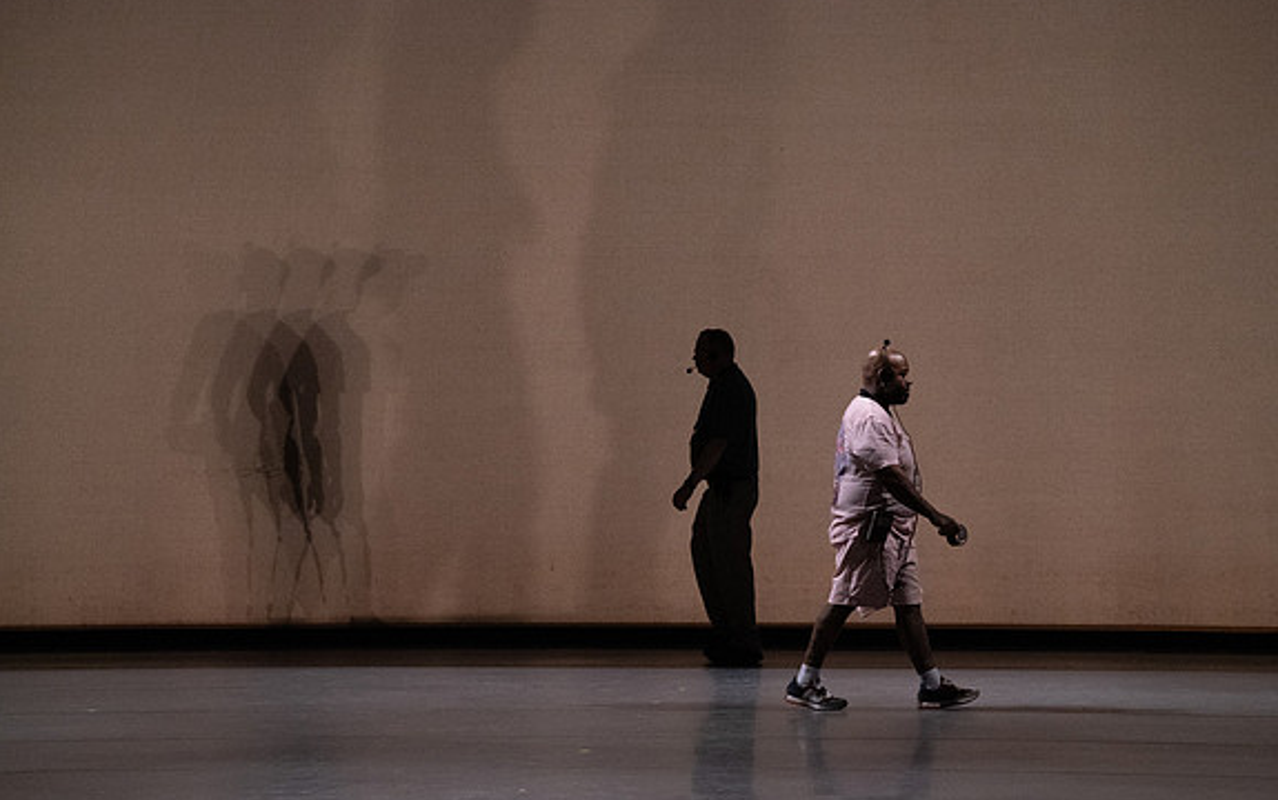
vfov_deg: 7.0
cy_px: 397
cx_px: 642
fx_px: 6516
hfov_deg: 11.2
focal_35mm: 187
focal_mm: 182
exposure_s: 1/500
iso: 12800
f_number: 6.3
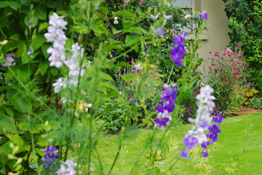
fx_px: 765
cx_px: 261
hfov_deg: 18.9
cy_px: 60
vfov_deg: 13.1
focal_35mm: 105
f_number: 5
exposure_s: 1/160
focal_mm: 30
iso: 200
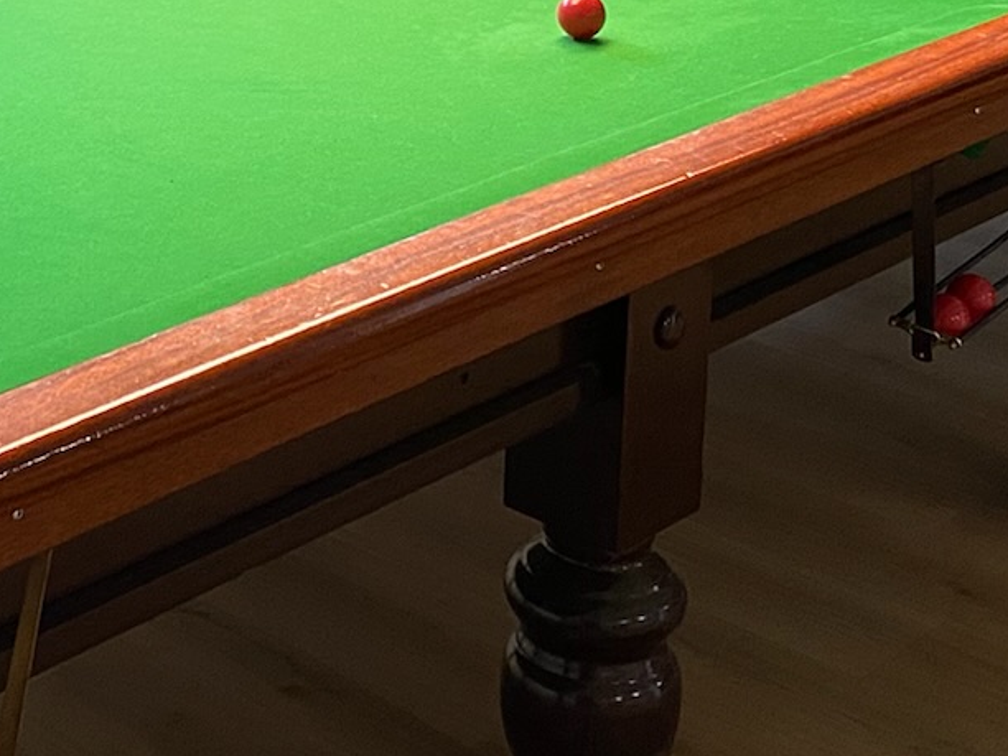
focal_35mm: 87
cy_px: -86
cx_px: 120
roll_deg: +0.2
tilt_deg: -13.2
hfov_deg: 22.0
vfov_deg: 16.4
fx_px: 2533
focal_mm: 4.25
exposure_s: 1/50
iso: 160
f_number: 1.8
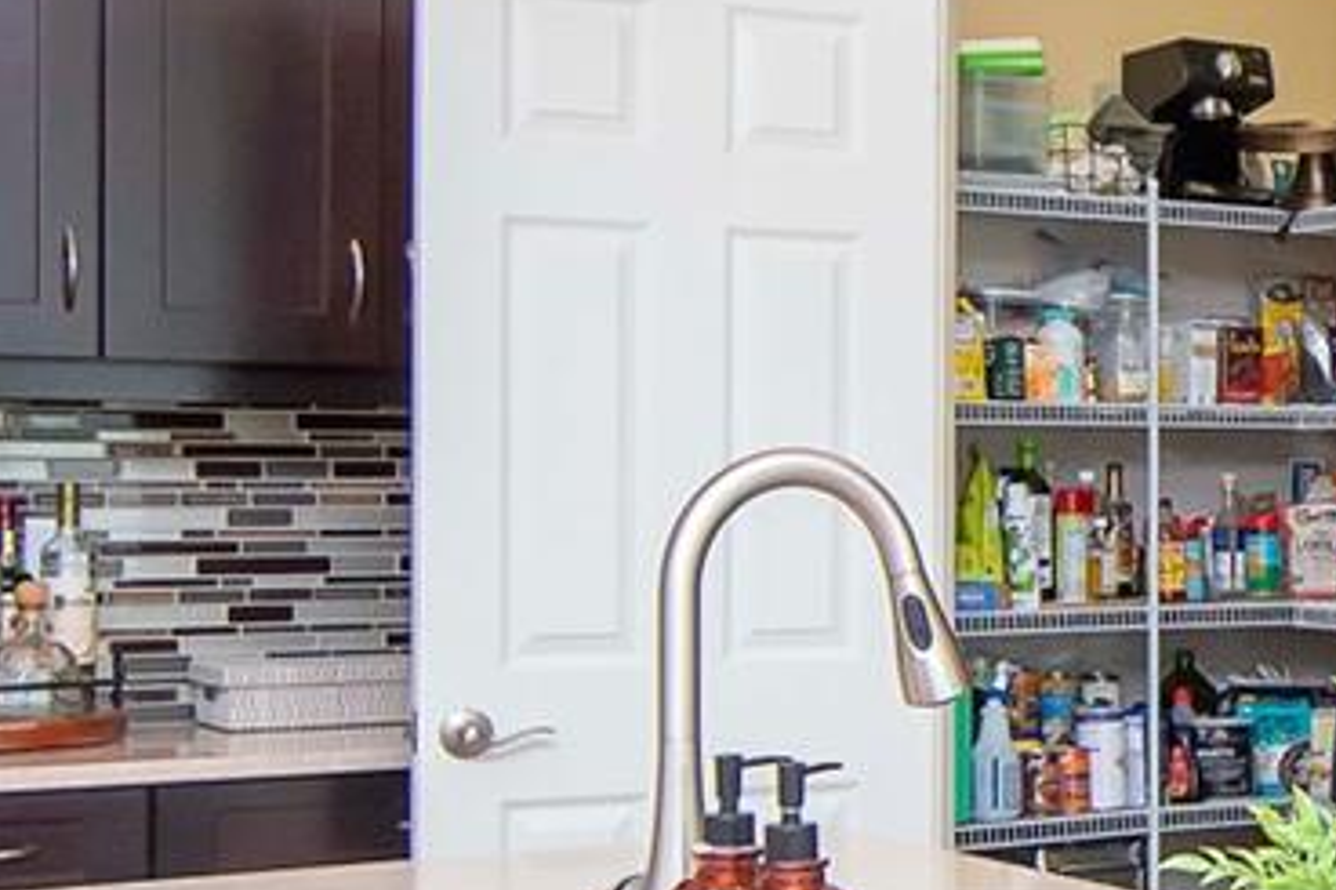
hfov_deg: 24.3
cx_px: 1623
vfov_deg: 18.1
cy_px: 432
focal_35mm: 75
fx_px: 2785
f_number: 4
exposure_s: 1/160
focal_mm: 11.5
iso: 1250
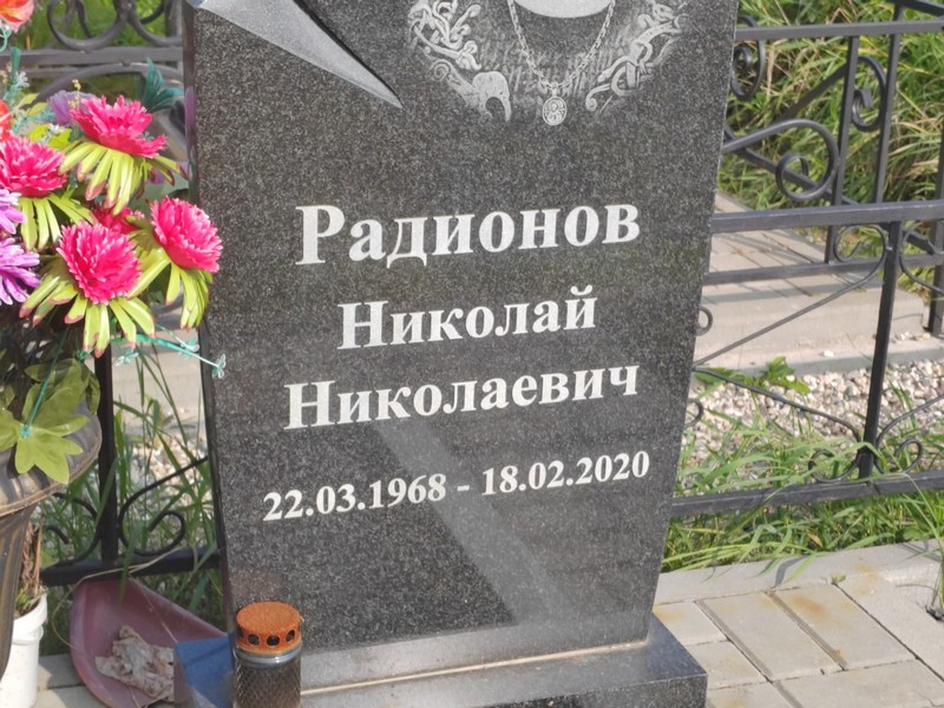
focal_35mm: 68
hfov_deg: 28.6
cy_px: 354
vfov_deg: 21.6
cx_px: 472
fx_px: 1854
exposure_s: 1/750
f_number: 1.9
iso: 100
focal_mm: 5.52
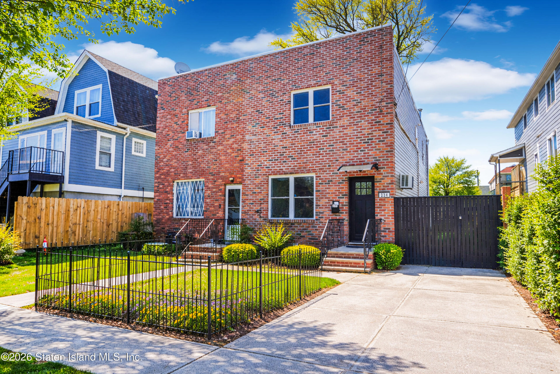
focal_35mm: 22
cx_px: 280
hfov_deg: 79.9
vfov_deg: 58.3
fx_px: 334
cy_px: 187
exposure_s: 1/125
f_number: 8
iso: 100
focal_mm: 21.5
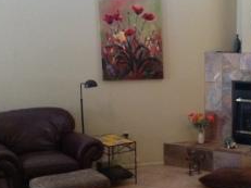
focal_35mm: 64
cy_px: 107
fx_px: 464
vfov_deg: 22.9
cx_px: 231
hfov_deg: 28.9
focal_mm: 3.3
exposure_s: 1/25
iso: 200
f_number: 2.4
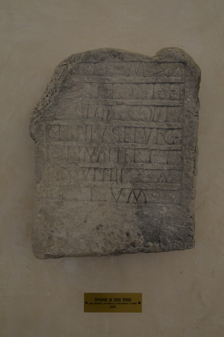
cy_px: 168
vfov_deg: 49.6
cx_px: 112
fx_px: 366
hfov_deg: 34.1
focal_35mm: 39
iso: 1000
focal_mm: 26
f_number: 5
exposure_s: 1/100
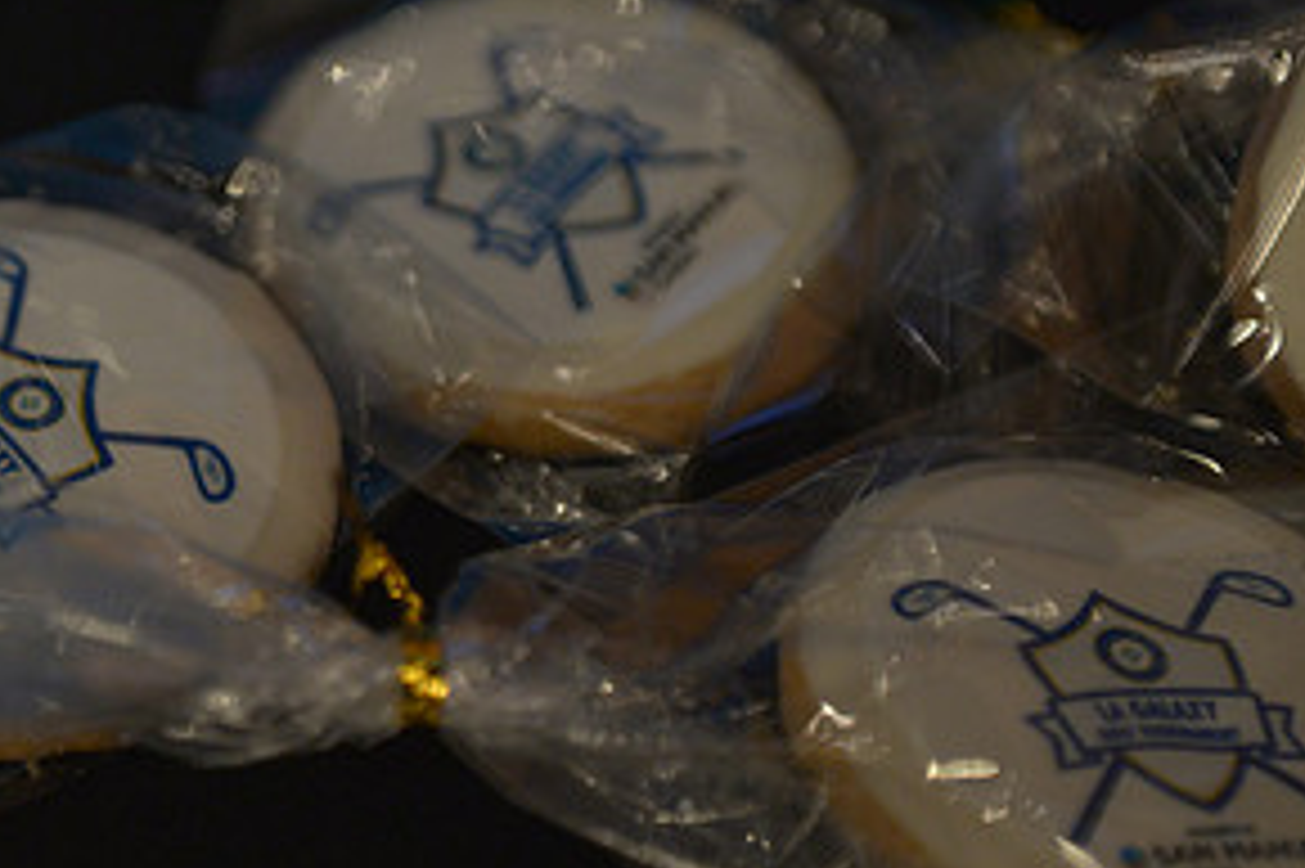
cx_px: 108
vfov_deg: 9.8
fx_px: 5072
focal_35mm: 140
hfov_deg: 14.5
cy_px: 380
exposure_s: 1/200
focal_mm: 70
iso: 1600
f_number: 2.8
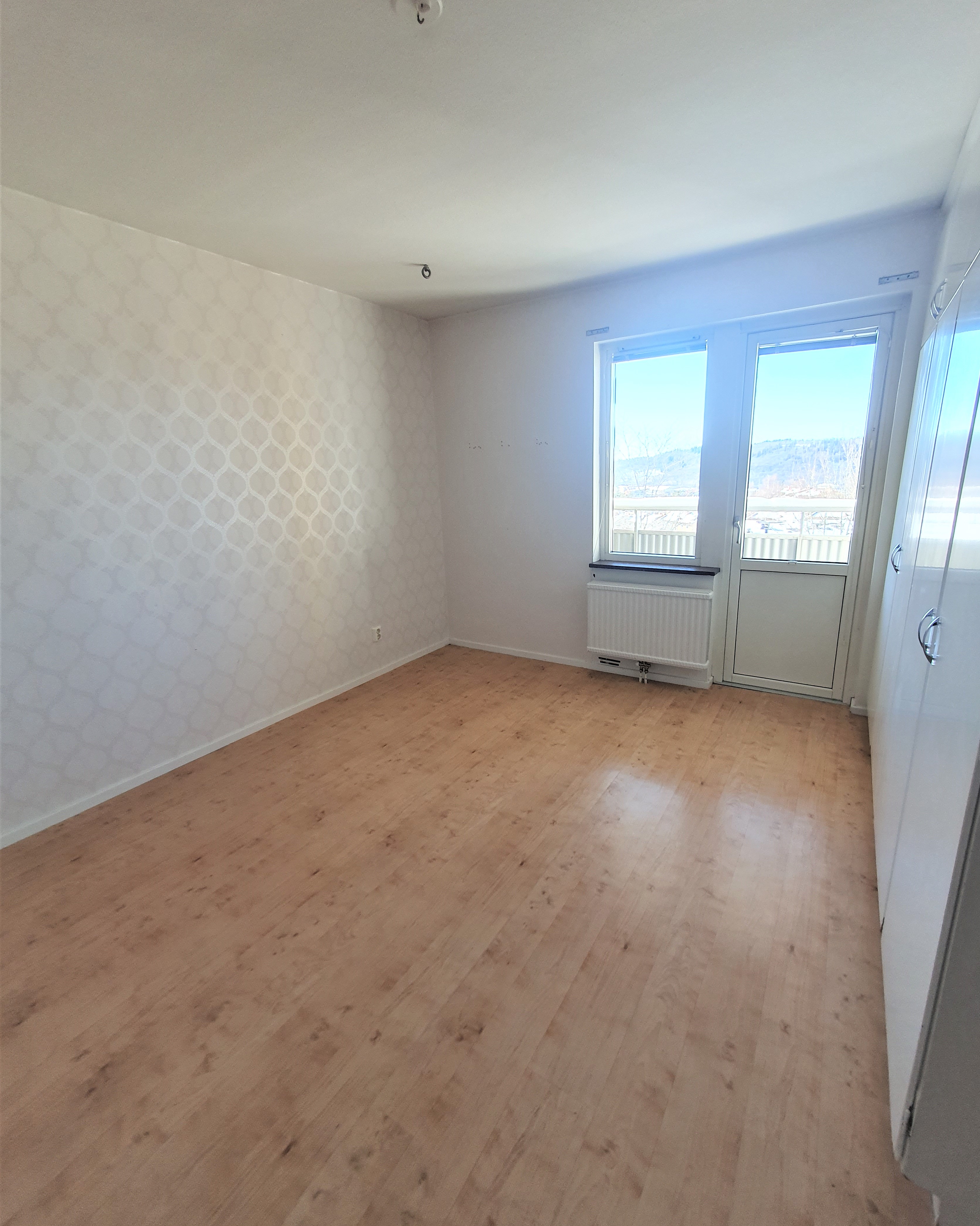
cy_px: 600
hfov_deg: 87.9
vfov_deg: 100.7
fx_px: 508
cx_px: 507
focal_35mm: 14
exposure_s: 1/100
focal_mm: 1.8
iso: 64
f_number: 2.2
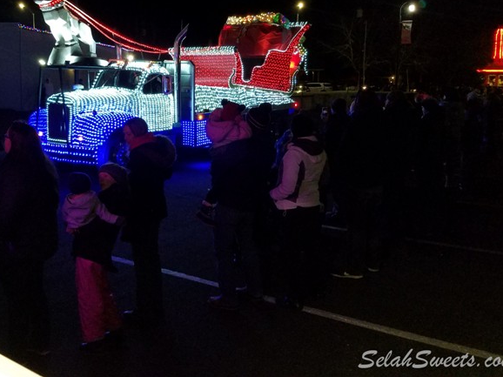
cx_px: 172
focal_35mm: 36
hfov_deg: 50.5
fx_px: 523
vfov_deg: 39.0
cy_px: 117
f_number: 1.7
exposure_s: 1/24
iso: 250
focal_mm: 4.2
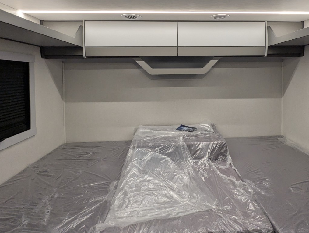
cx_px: 182
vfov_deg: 59.8
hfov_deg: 75.6
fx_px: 197
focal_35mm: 22
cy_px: 78
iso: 252
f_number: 2.2
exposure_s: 1/128
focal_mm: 2.35
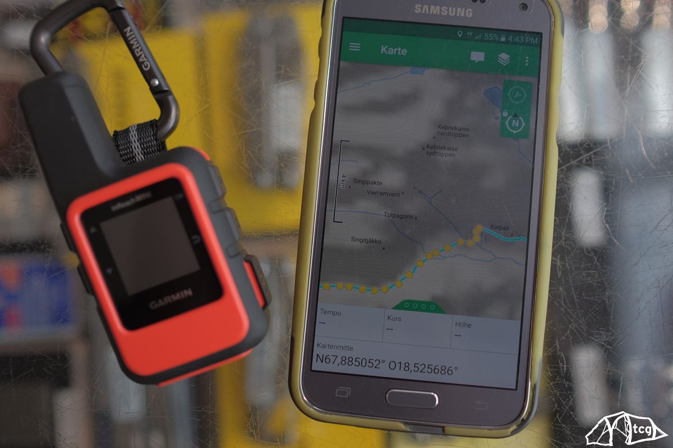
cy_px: 224
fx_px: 654
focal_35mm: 35
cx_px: 336
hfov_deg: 54.4
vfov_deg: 37.9
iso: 200
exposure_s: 1/250
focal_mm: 23
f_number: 2
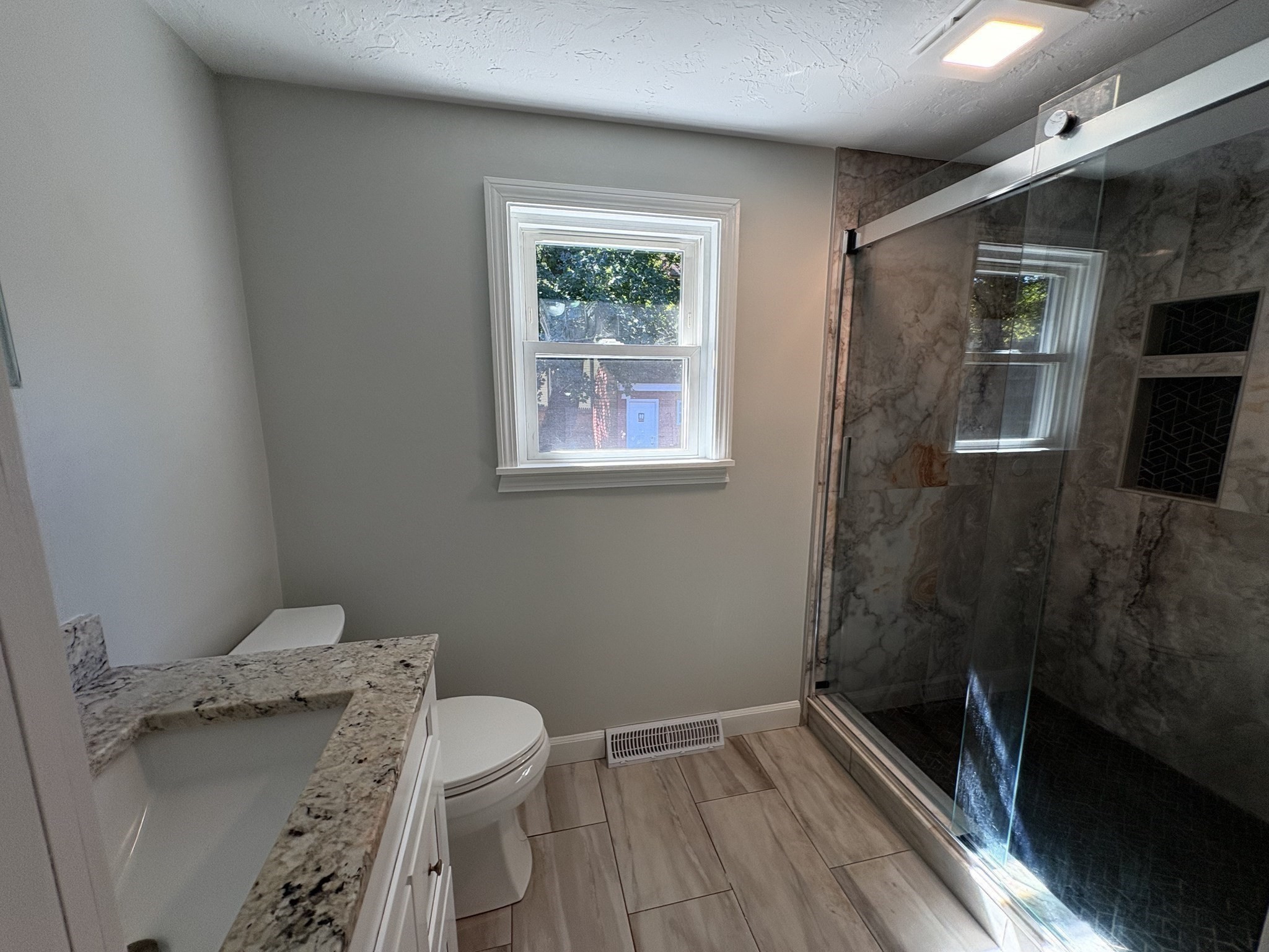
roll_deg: +0.4
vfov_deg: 85.7
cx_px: 634
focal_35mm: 14
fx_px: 513
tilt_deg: -9.4
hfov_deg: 102.1
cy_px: 476
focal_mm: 2.22
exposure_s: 1/120
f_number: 2.2
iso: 100
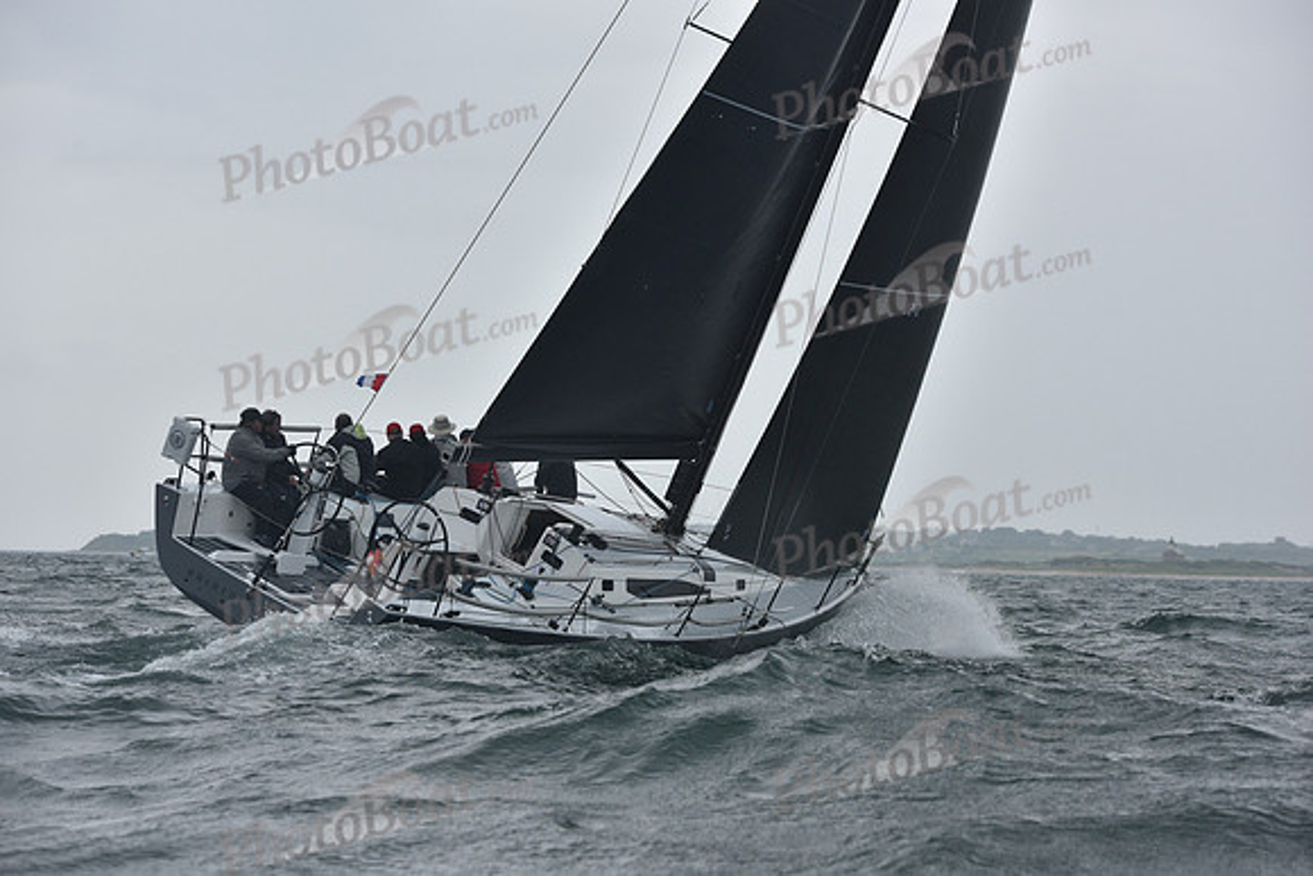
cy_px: 438
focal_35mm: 102
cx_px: 656
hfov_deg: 20.0
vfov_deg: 13.4
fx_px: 3721
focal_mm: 102
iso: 400
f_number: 5
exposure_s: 1/640
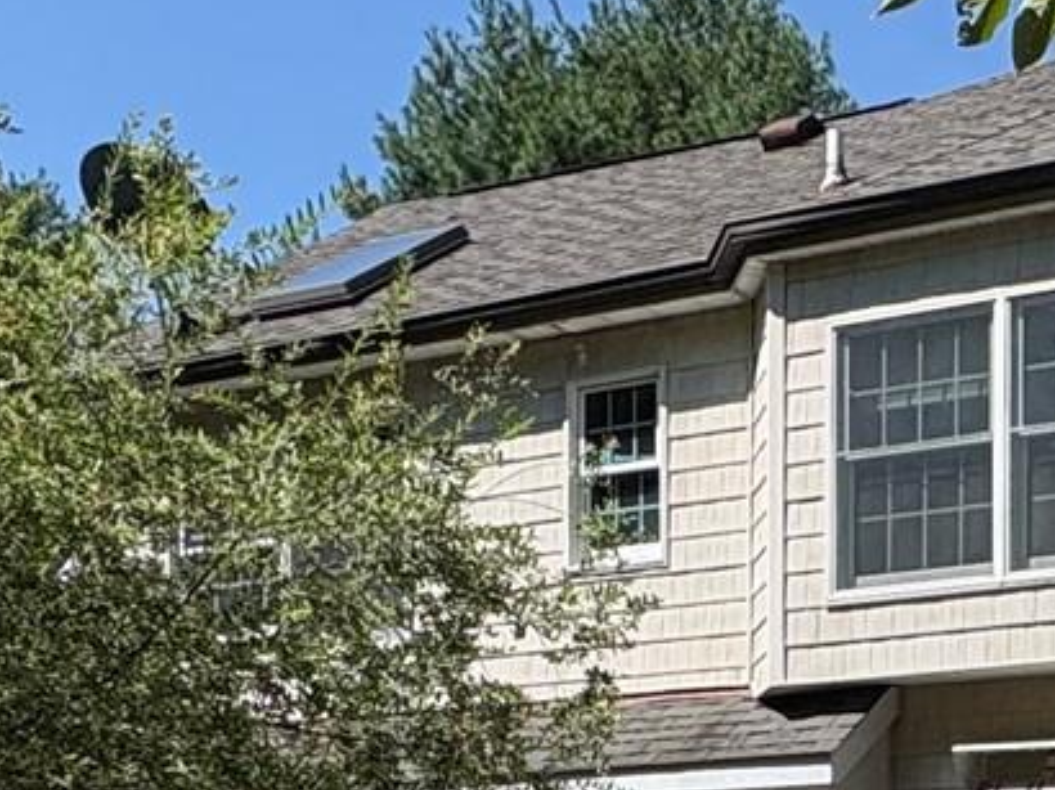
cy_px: 1122
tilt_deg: -0.2
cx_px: 1179
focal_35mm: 70
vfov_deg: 18.9
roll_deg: -0.1
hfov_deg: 25.6
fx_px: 2132
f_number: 2.2
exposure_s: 1/2770
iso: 50
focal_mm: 2.22
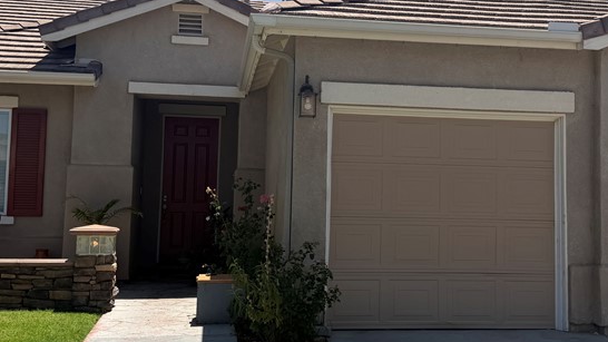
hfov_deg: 42.0
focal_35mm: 49
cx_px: 356
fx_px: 790
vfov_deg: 24.4
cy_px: 138
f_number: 1.78
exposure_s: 1/4975
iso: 80
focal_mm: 6.76
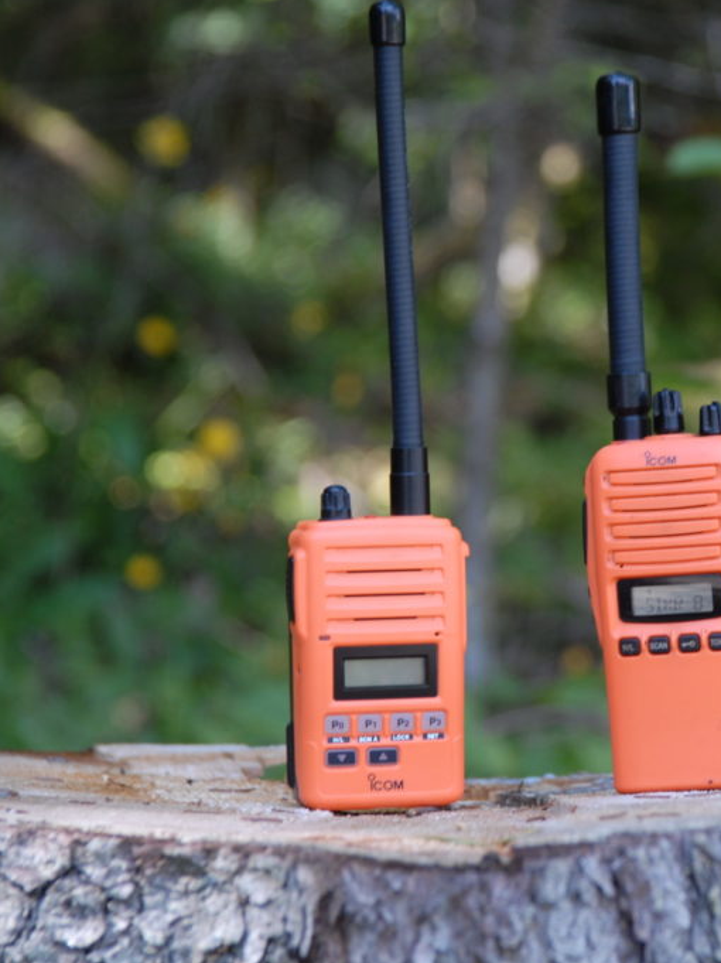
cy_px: 481
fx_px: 5135
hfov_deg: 8.0
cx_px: 599
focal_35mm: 185
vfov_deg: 10.7
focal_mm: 85
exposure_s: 1/90
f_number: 5
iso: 200
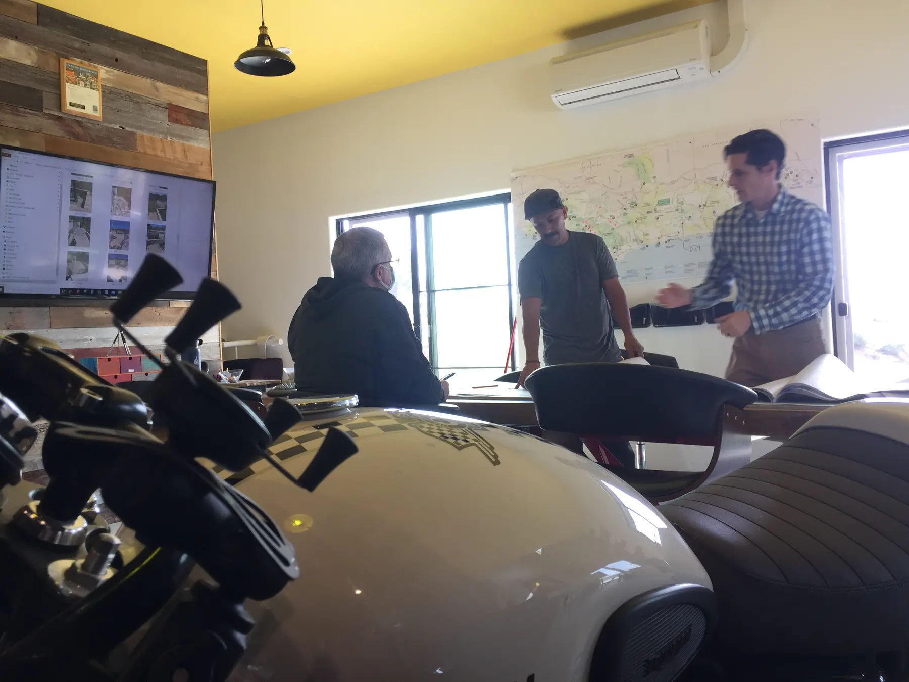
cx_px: 454
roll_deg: +2.2
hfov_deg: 61.7
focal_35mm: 29
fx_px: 762
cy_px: 341
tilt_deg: +0.4
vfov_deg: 48.2
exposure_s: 1/60
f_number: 2.2
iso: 32
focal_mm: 4.15
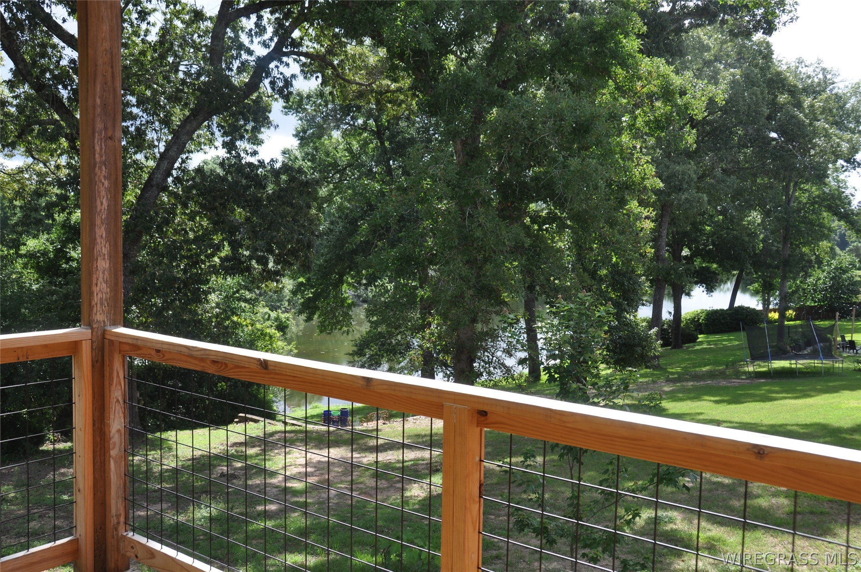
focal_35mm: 33
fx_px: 788
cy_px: 286
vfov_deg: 39.9
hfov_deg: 57.3
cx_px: 430
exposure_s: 1/200
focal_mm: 22
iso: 200
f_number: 7.1
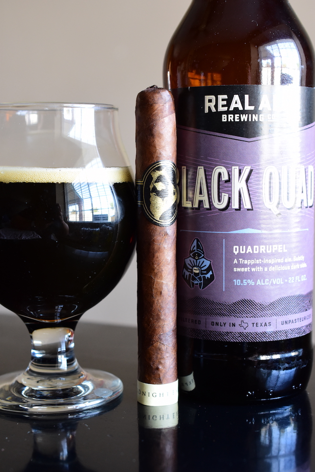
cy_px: 236
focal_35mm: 60
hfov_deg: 22.6
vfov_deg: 33.4
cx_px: 158
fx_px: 787
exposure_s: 1/20
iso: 1000
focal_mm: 40
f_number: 5.6
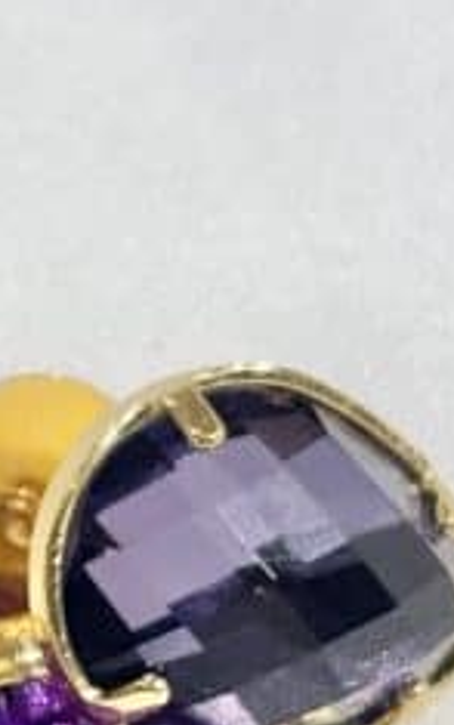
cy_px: 756
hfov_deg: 5.4
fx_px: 4748
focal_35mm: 240
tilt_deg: -49.0
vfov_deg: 8.7
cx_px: -401
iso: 32
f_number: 1.6
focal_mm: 5.96
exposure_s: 1/164
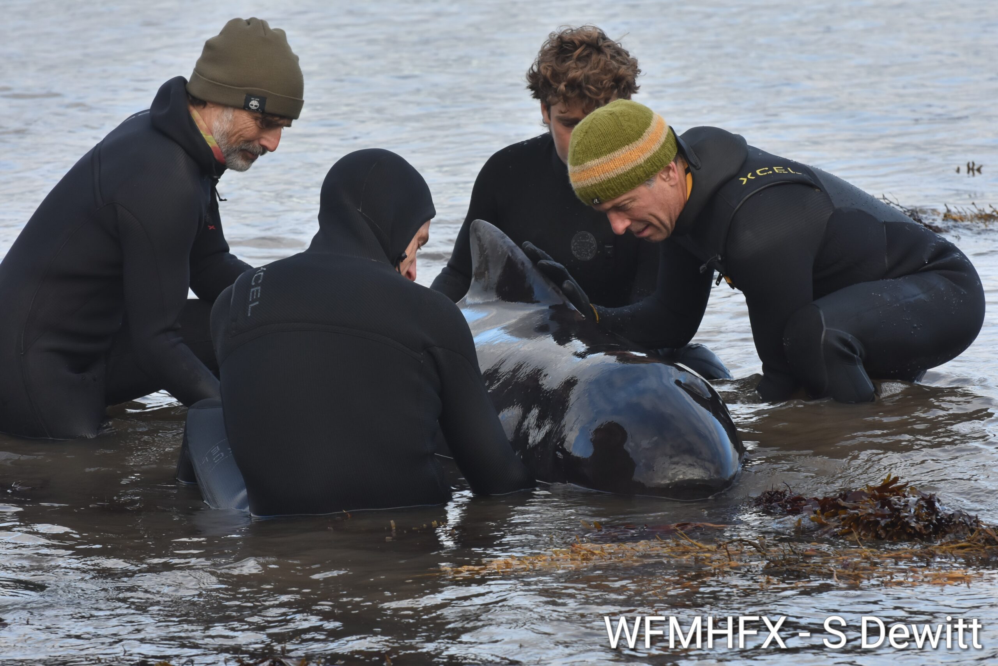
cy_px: 333
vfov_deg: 5.4
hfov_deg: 8.1
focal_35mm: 255
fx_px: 7069
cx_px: 499
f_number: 8
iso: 500
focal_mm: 170
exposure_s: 1/323
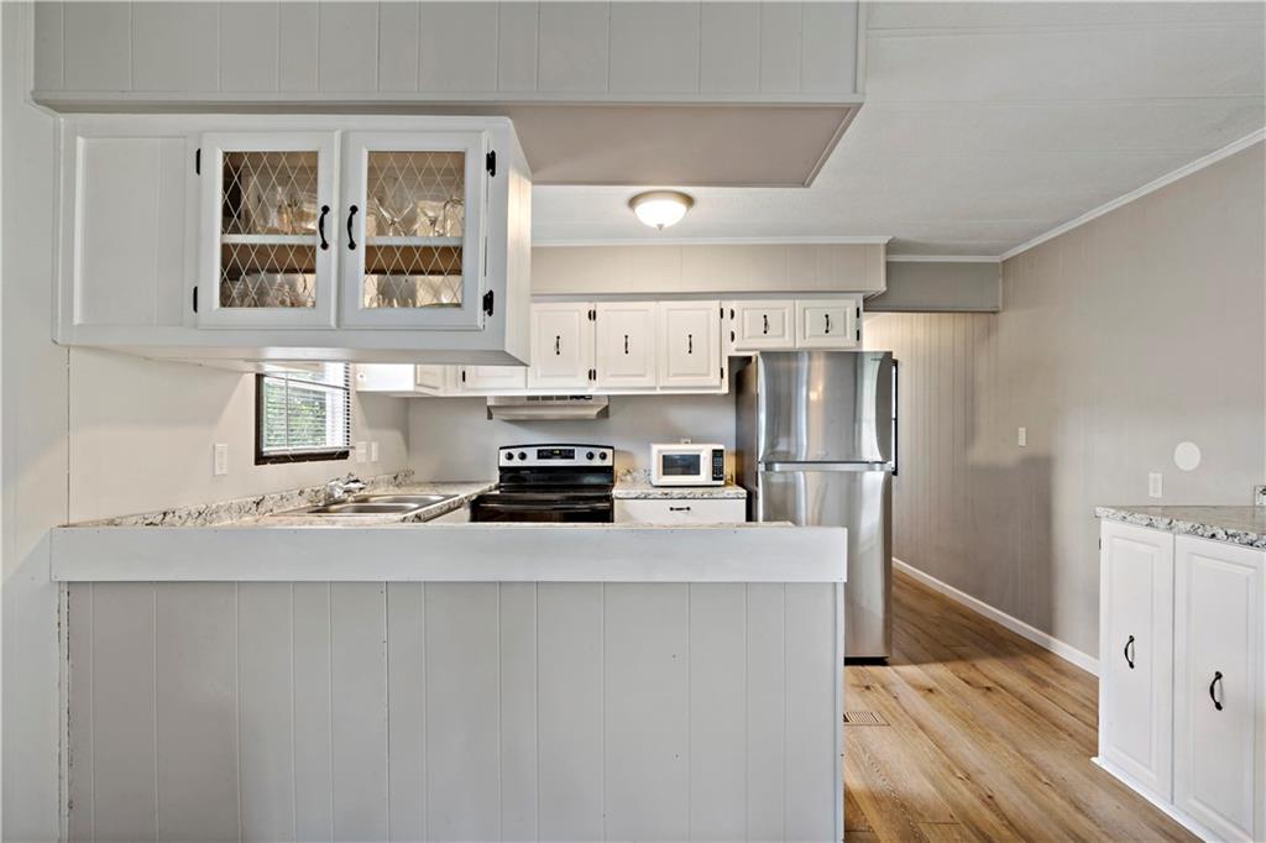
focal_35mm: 17
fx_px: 598
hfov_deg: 93.3
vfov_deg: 70.4
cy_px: 422
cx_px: 633
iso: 100
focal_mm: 17
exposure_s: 1/1.25
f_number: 22
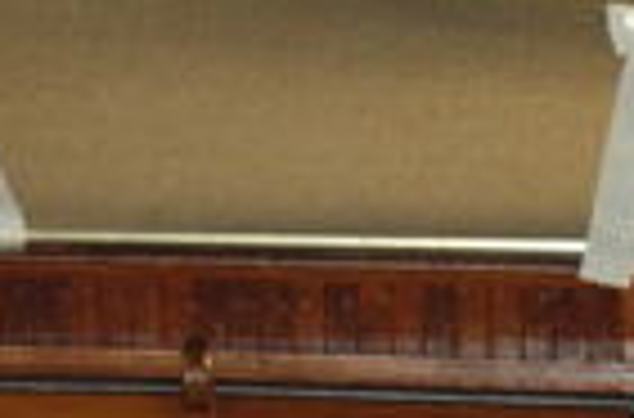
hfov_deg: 6.1
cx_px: 216
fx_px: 5985
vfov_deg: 4.0
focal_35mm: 341
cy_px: -231
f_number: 4.5
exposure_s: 1/60
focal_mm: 50
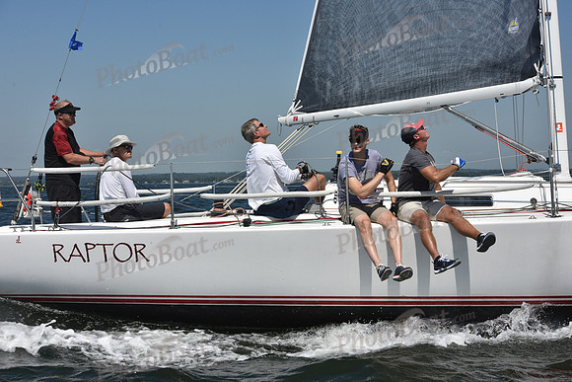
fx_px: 1112
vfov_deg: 19.5
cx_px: 286
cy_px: 191
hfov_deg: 28.8
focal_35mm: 70
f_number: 10
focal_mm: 70
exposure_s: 1/1250
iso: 250
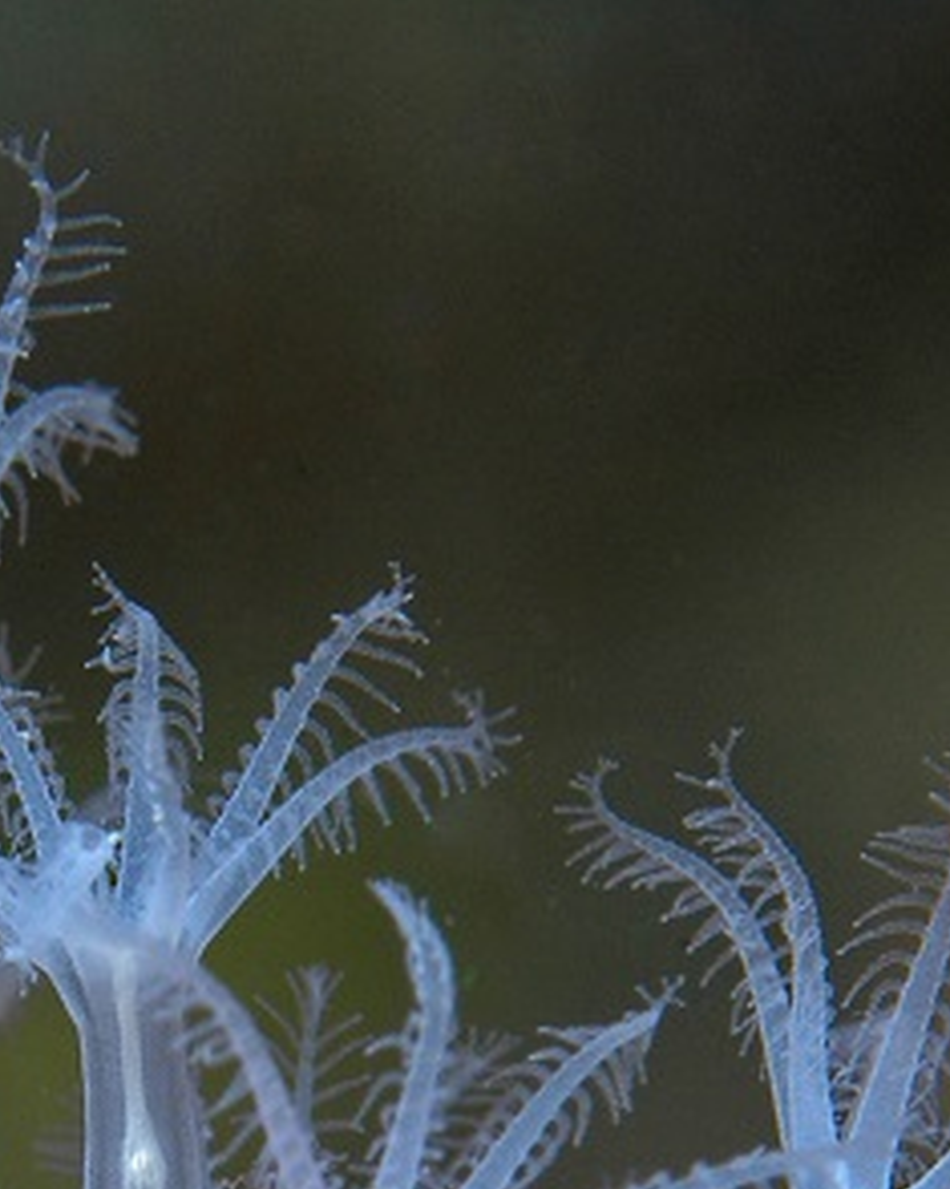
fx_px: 28764
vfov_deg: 2.4
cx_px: -194
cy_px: 1203
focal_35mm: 818
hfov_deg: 1.9
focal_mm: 180
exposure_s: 1/60
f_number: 22
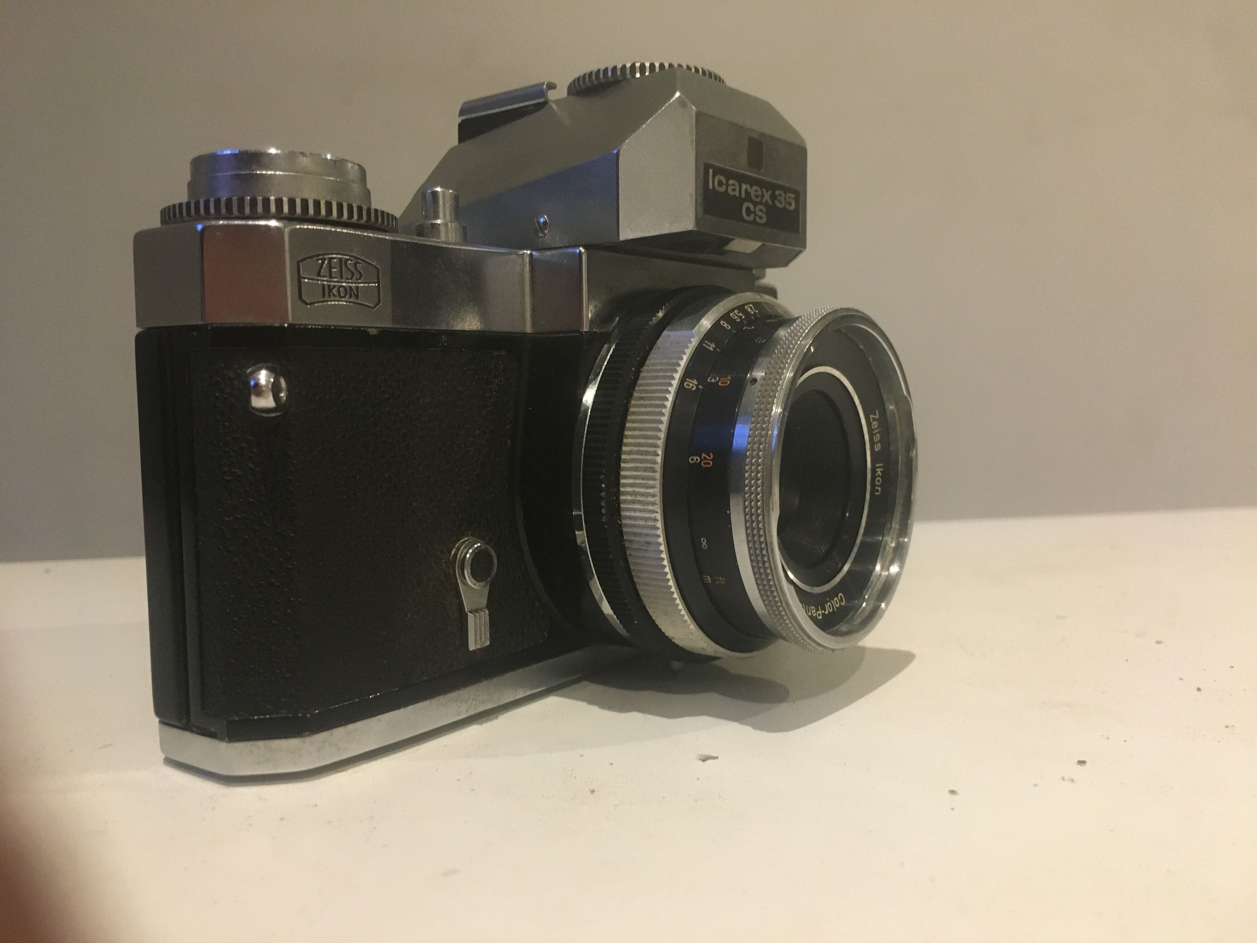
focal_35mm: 29
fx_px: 1053
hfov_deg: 61.7
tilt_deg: -3.8
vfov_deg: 48.2
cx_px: 628
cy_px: 472
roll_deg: +0.5
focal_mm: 4.15
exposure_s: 1/17
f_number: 2.2
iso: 200
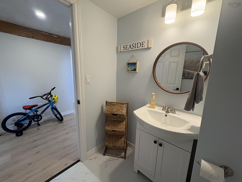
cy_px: 91
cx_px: 121
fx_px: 98
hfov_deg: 102.1
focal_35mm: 14
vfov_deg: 85.7
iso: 160
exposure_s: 1/60
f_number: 2.2
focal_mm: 2.22
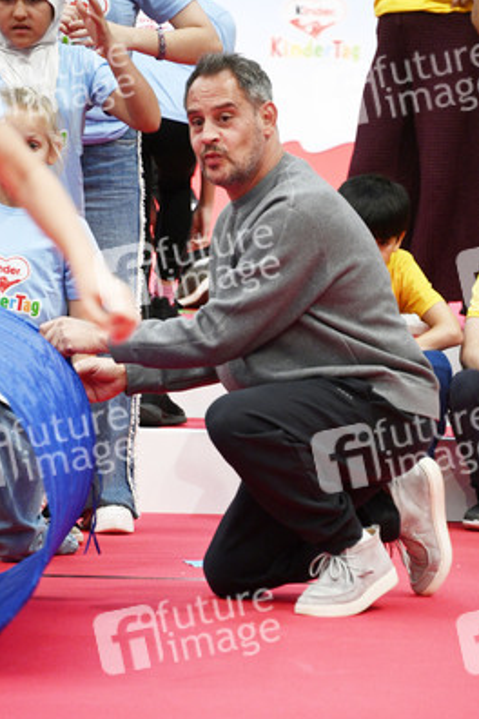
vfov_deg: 6.8
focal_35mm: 303
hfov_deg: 4.5
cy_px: 360
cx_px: 240
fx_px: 6047
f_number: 5.6
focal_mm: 300
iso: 6400
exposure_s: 1/200
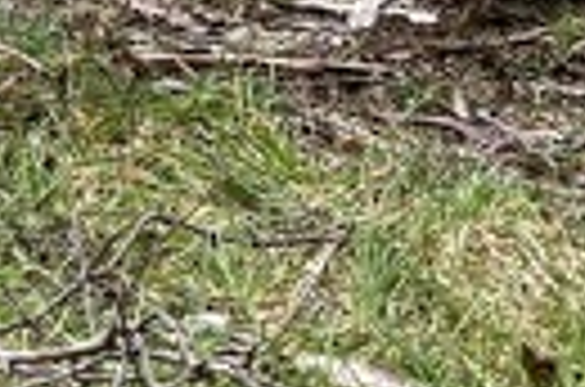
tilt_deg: +10.3
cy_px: -1098
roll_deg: -2.1
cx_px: -392
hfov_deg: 10.0
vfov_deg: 6.0
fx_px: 3193
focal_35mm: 197
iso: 100
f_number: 1.78
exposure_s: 1/428
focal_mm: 6.76
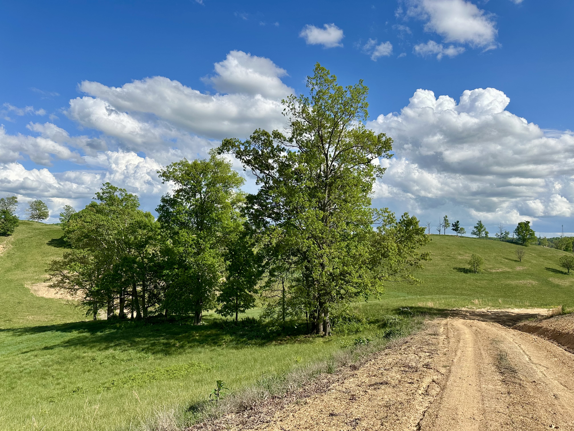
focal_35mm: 24
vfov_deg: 56.8
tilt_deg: +4.0
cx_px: 287
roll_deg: -1.6
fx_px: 398
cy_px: 216
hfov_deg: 71.6
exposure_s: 1/6211
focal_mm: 6.86
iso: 80
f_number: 1.78
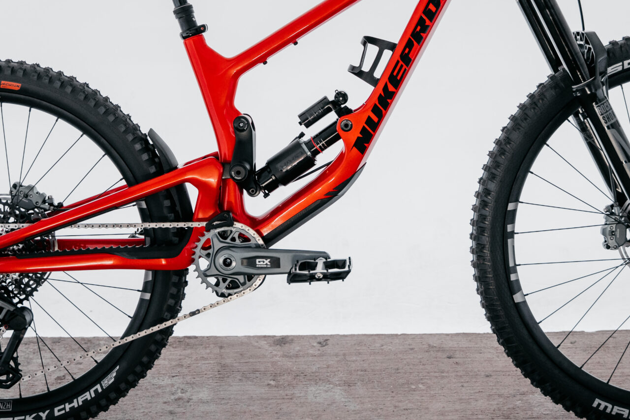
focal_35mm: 67
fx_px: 1180
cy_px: 99
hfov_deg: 29.9
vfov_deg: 20.0
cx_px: 335
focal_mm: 33.7
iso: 1000
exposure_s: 1/160
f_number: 2.8
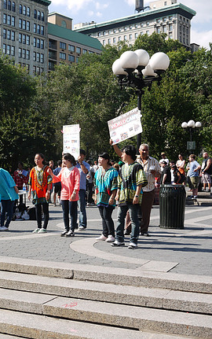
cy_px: 169
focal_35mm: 57
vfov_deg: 35.7
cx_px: 42
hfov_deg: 22.5
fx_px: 526
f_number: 10
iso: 100
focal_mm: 20
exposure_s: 1/125
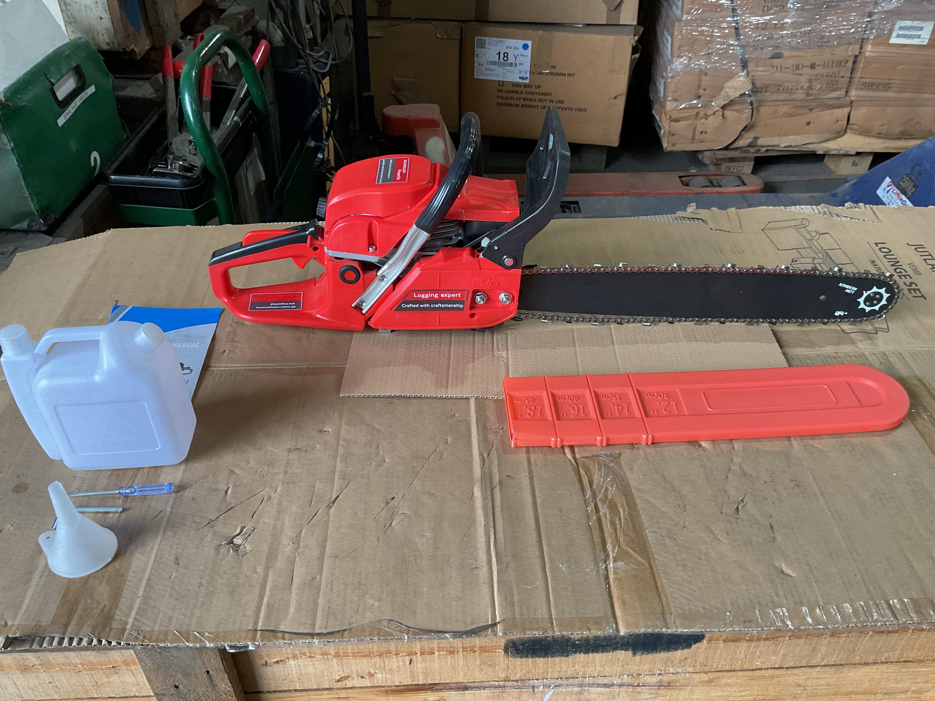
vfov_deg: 46.8
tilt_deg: -38.8
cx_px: 462
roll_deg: -0.1
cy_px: 359
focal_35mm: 30
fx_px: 810
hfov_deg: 60.0
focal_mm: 3
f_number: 1.8
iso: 100
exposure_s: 1/60
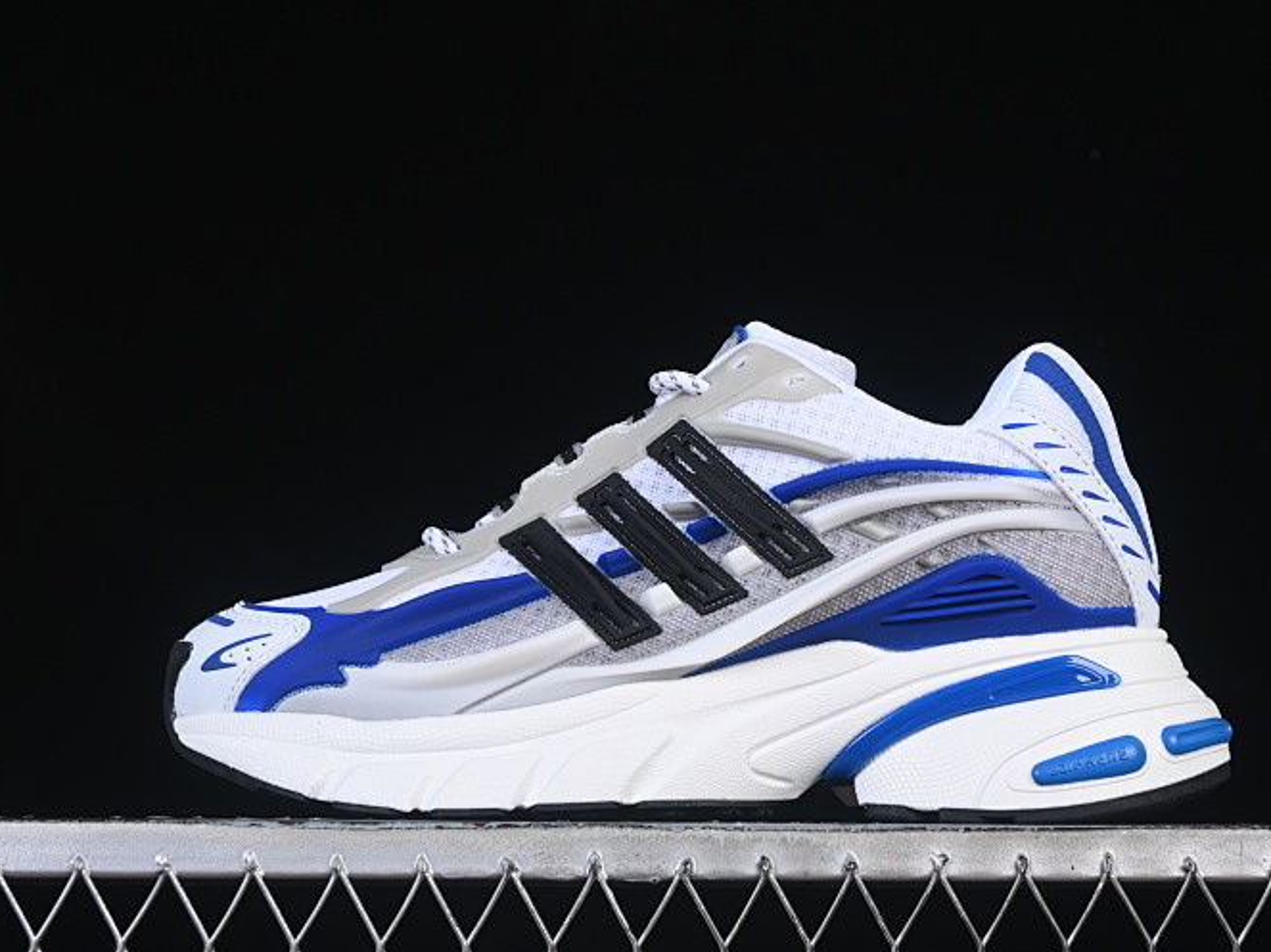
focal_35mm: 87
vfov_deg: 17.0
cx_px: 694
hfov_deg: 22.5
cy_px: 505
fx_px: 3194
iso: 160
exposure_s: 1/80
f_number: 8
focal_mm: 50
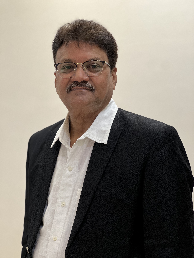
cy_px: 129
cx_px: 97
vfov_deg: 25.3
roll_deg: +0.2
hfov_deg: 19.1
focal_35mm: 77
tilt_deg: -2.1
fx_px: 575
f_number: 2.8
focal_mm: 9
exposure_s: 1/33
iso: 125
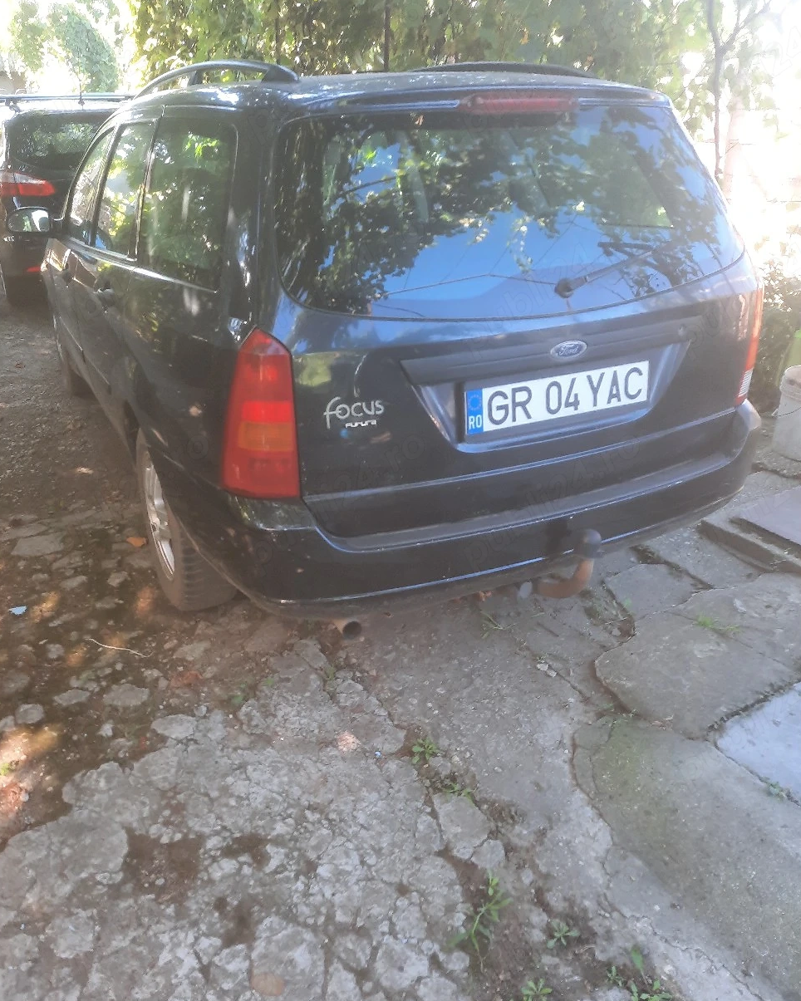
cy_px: 533
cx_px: 391
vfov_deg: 64.0
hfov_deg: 53.2
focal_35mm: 27
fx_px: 800
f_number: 2
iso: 80
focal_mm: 4.6
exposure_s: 1/50
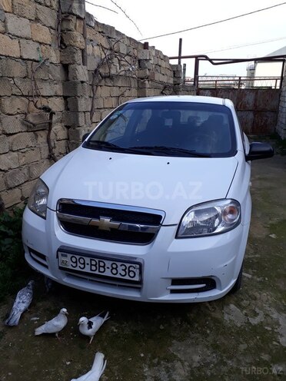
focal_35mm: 27
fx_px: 297
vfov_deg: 65.3
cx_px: 143
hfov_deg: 51.4
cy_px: 190
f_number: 1.9
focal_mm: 3.6
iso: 40
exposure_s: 1/512
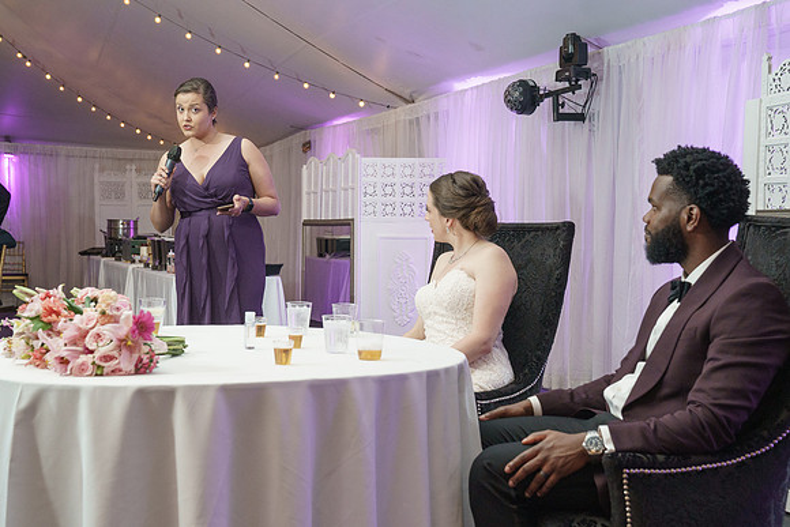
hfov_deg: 40.8
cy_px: 277
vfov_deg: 27.9
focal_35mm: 48
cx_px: 415
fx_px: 1062
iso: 2000
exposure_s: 1/100
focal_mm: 46
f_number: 5.6
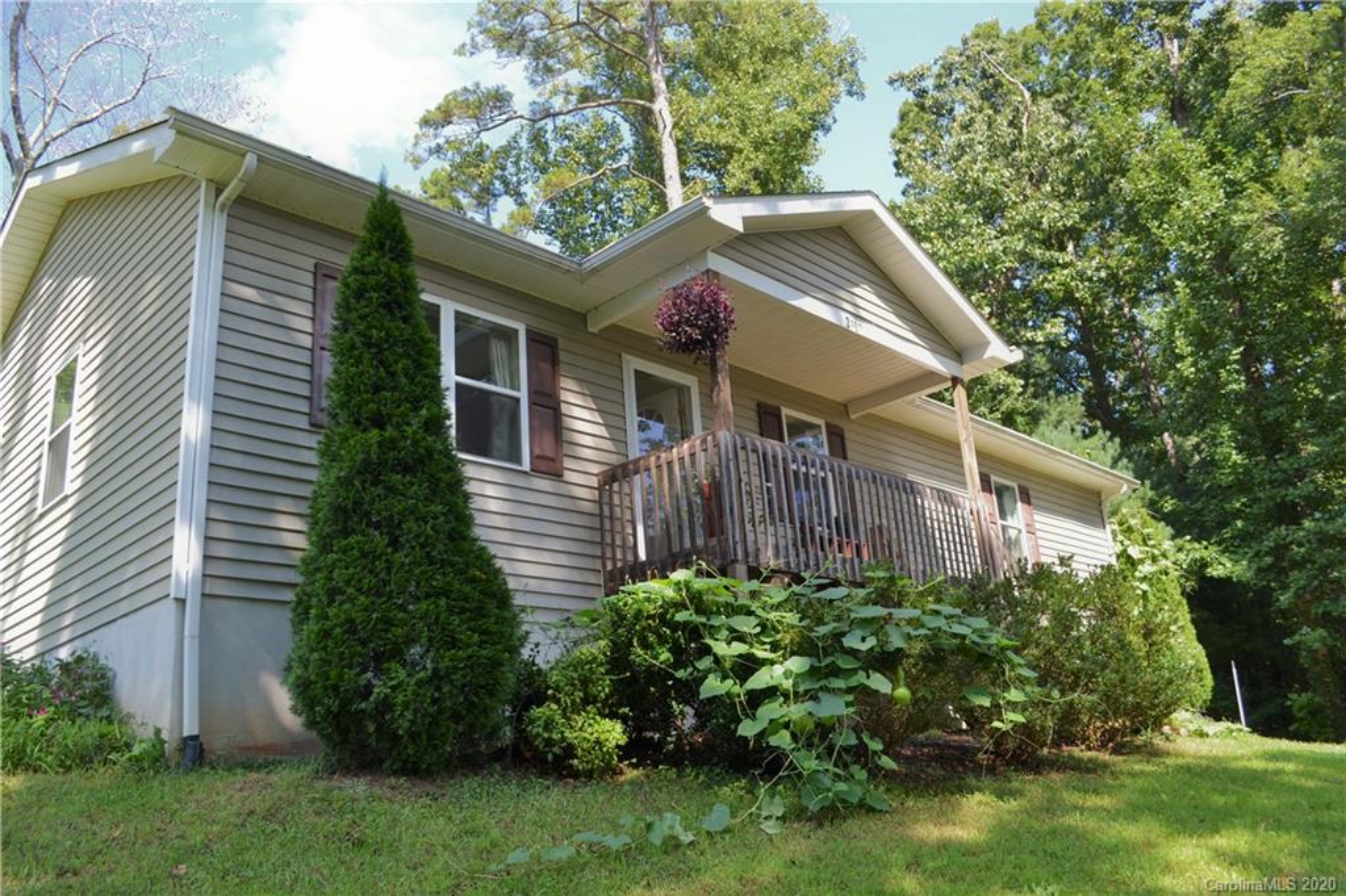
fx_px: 1009
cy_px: 448
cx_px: 673
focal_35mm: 27
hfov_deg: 67.4
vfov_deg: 47.9
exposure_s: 1/125
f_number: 5.6
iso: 140
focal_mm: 18
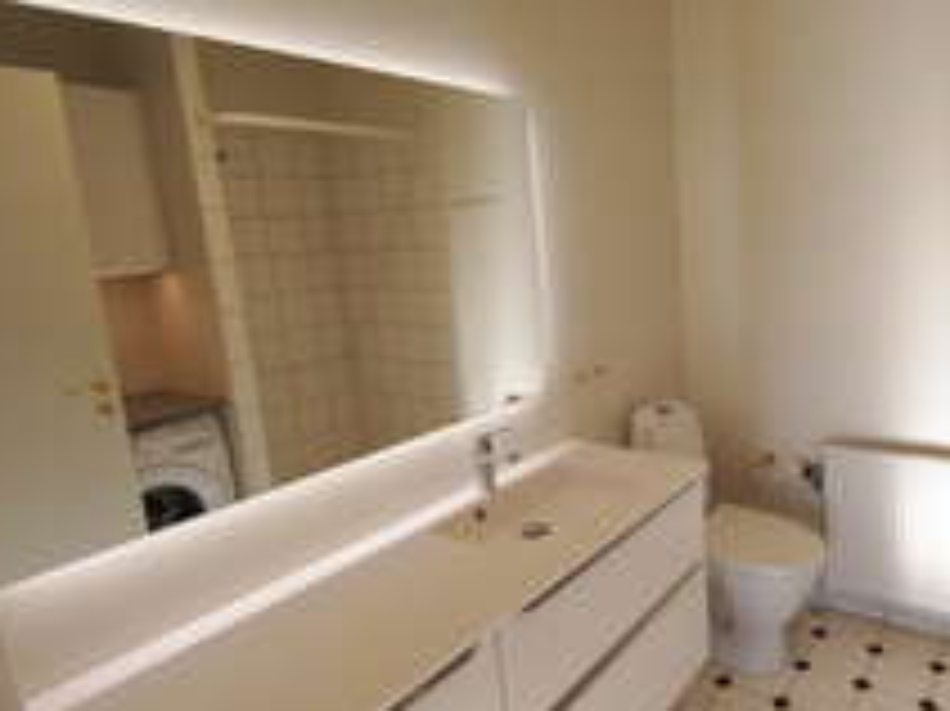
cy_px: 342
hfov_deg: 71.5
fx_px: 631
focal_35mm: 23
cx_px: 642
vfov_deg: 58.8
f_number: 2.2
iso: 40
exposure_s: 1/100
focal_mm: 1.42
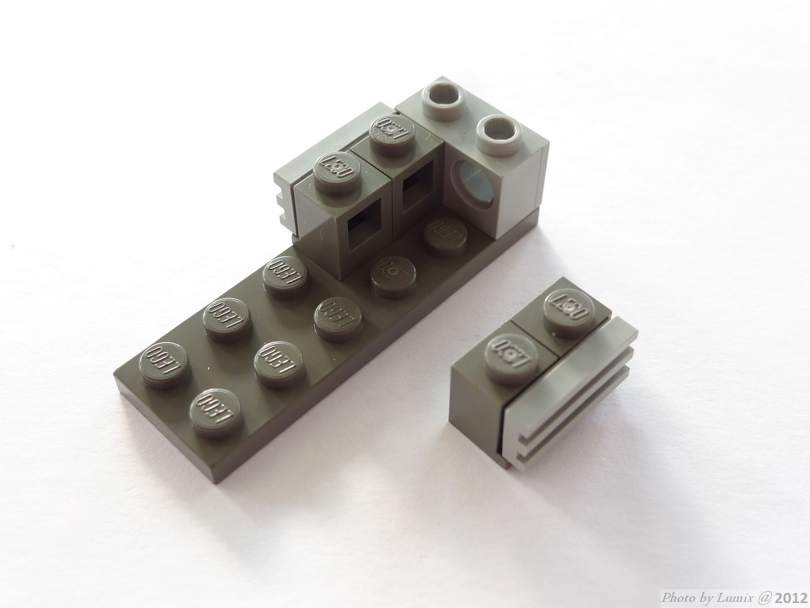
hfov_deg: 42.9
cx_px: 405
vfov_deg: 32.9
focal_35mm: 44
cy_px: 304
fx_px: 1030
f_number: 3.5
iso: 80
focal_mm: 9.3
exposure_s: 1/13
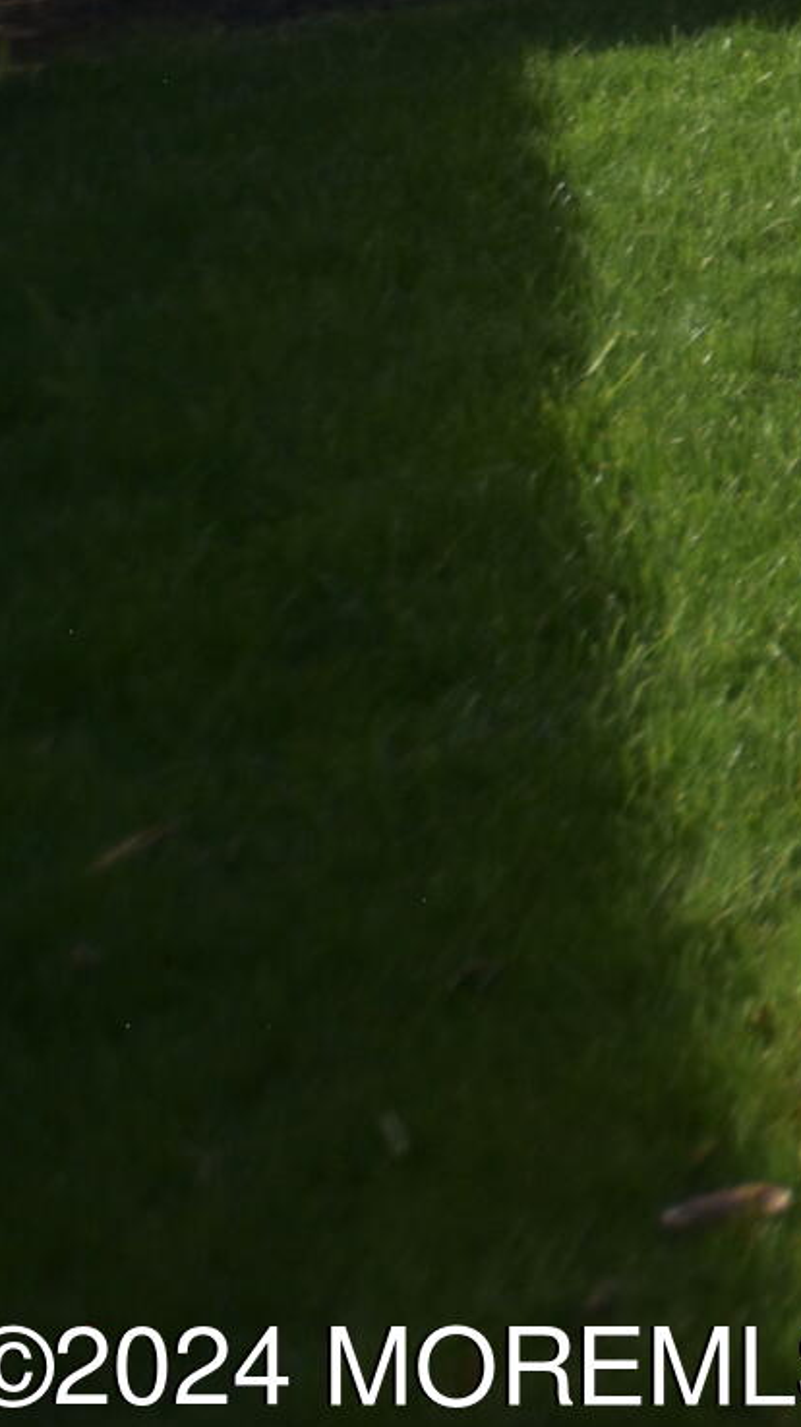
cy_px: -392
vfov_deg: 27.7
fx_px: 2419
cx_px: 2863
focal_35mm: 64
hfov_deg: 9.4
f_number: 3.5
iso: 200
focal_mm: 10
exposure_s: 1/2000
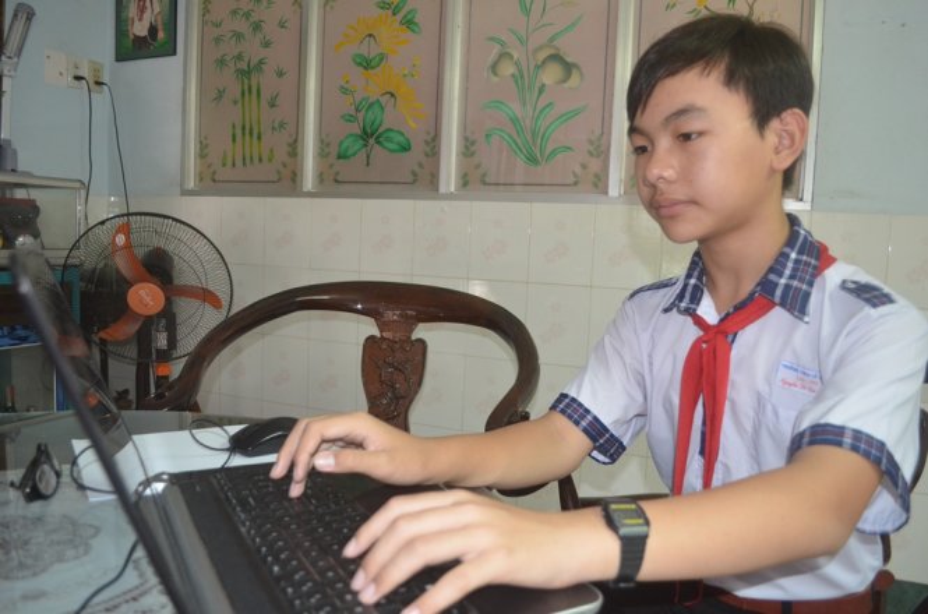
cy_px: 307
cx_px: 464
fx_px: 694
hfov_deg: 67.5
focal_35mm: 27
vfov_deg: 47.7
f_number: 3.5
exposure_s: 1/60
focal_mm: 18
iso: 1600
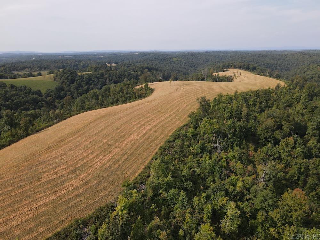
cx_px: 160
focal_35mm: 24
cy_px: 120
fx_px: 222
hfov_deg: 71.6
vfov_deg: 56.8
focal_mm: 4.5
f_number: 2.8
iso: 100
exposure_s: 1/40
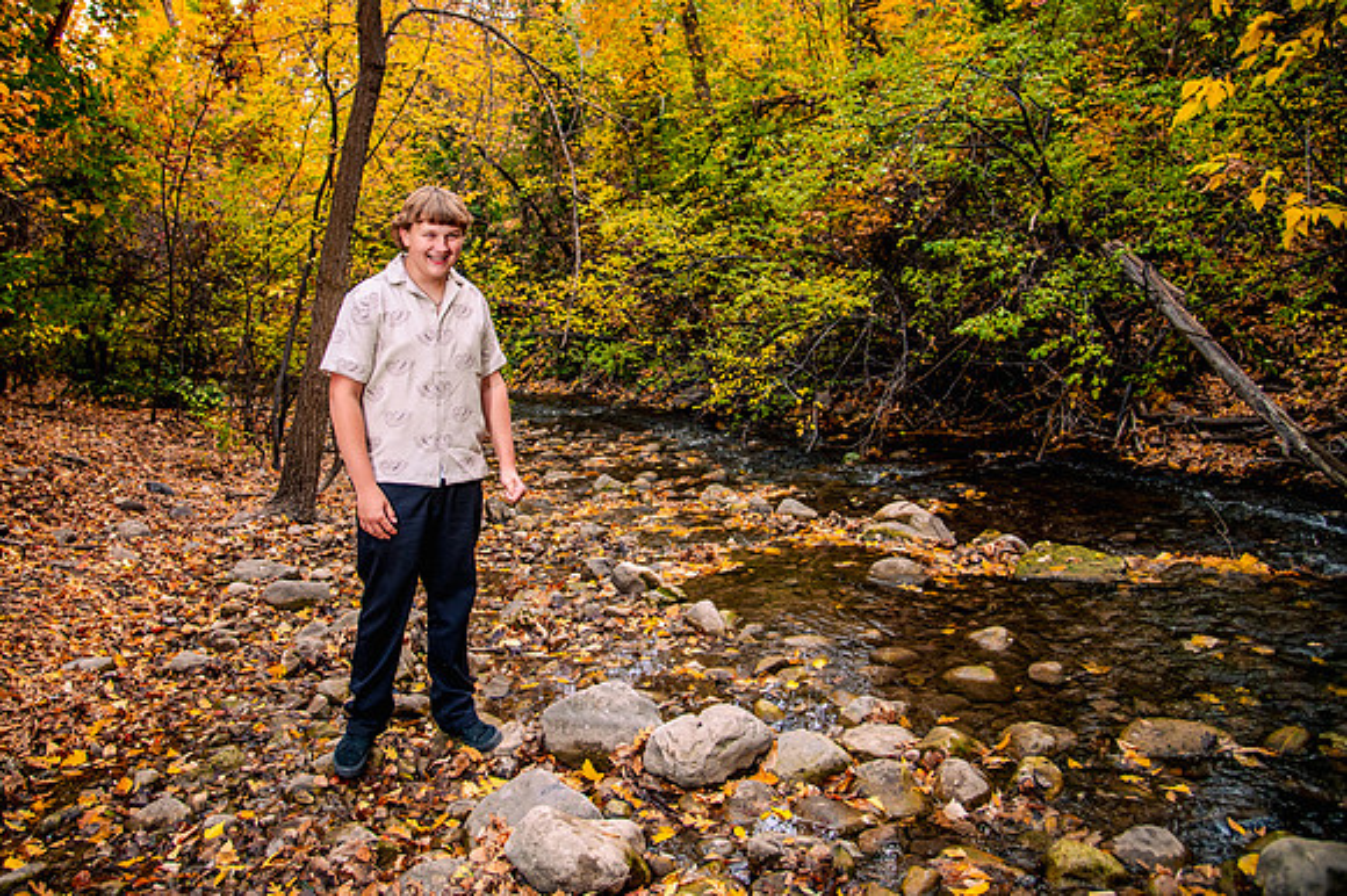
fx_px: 1033
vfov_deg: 46.8
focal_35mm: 28
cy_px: 380
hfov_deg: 66.0
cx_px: 590
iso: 1000
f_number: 4
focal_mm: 24
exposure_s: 1/100
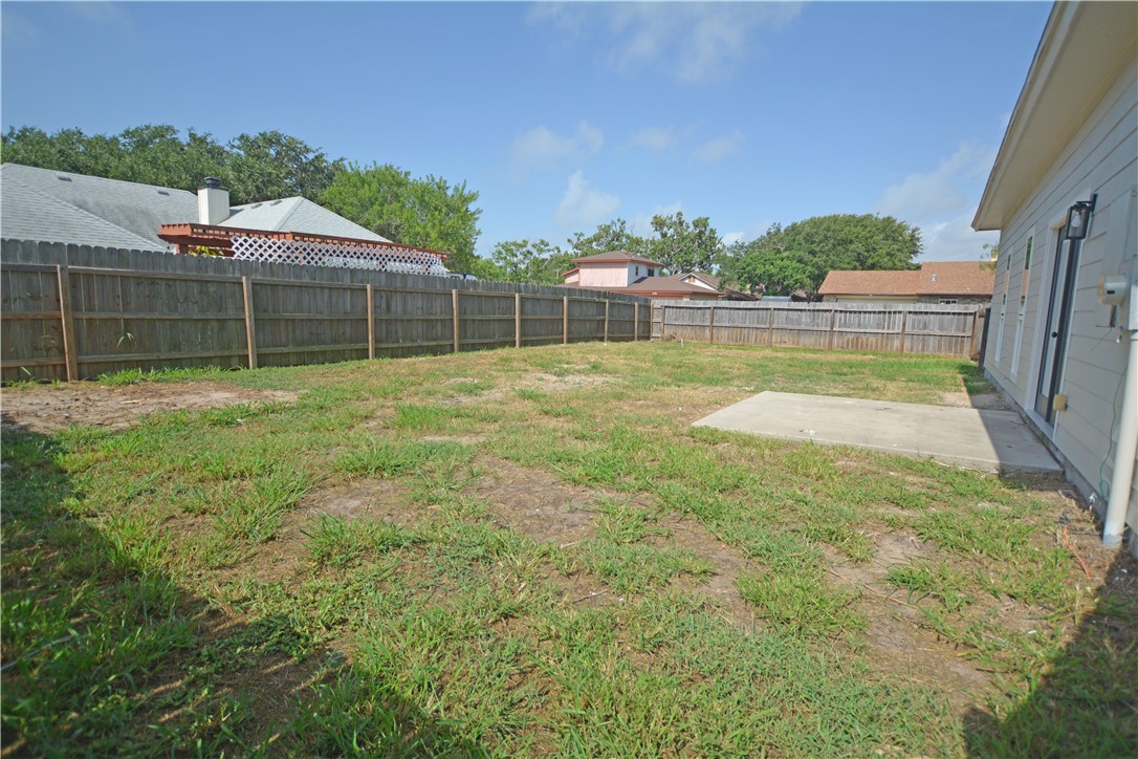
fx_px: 545
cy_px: 380
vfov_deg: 69.7
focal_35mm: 17
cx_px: 569
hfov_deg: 92.4
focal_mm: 11.5
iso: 125
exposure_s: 1/2000
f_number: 3.5
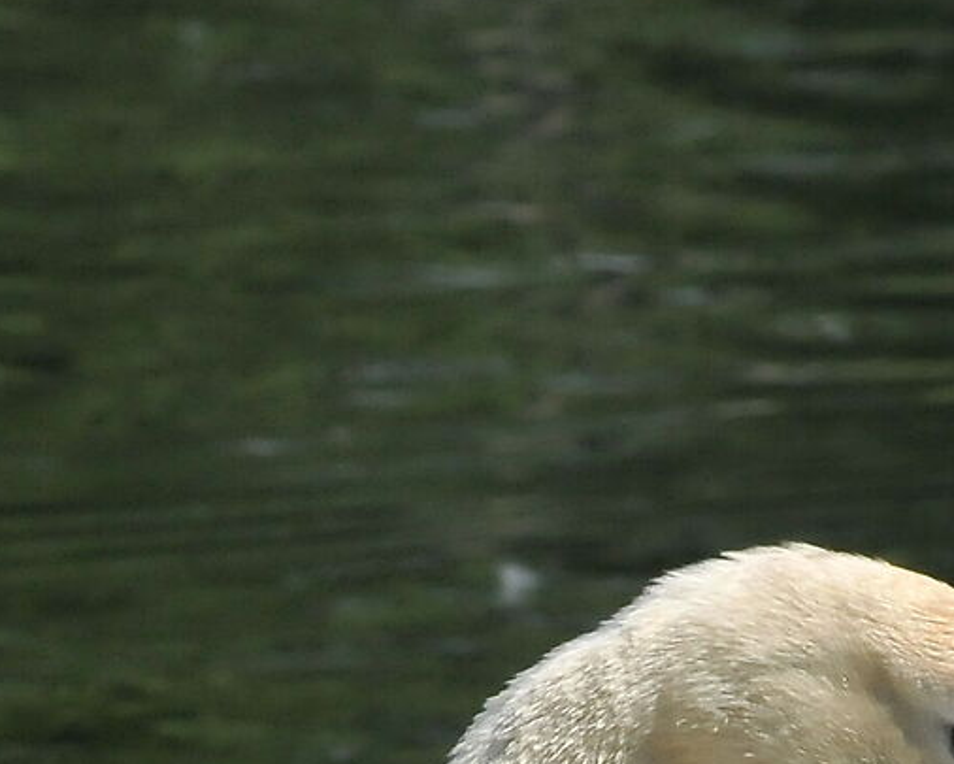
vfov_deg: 0.8
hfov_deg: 1.0
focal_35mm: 2000
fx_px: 56480
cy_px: 1356
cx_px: 562
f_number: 16
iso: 800
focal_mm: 300
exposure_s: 1/1000
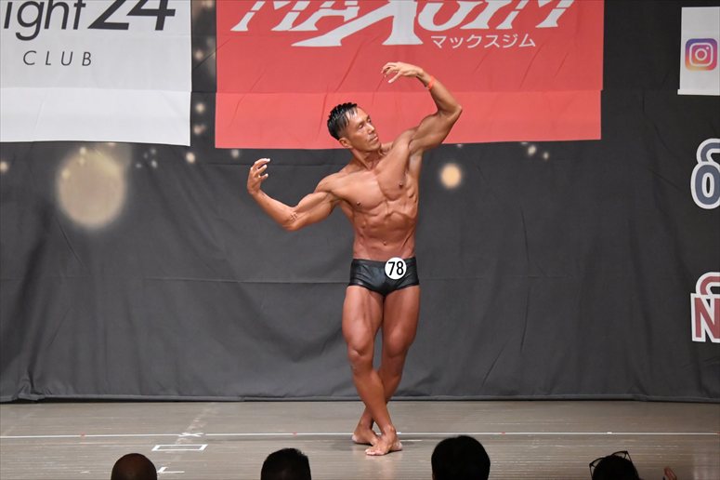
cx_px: 360
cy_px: 240
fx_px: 3738
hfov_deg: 11.0
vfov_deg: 7.3
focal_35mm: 187
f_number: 5.6
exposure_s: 1/400
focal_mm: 125
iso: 8000
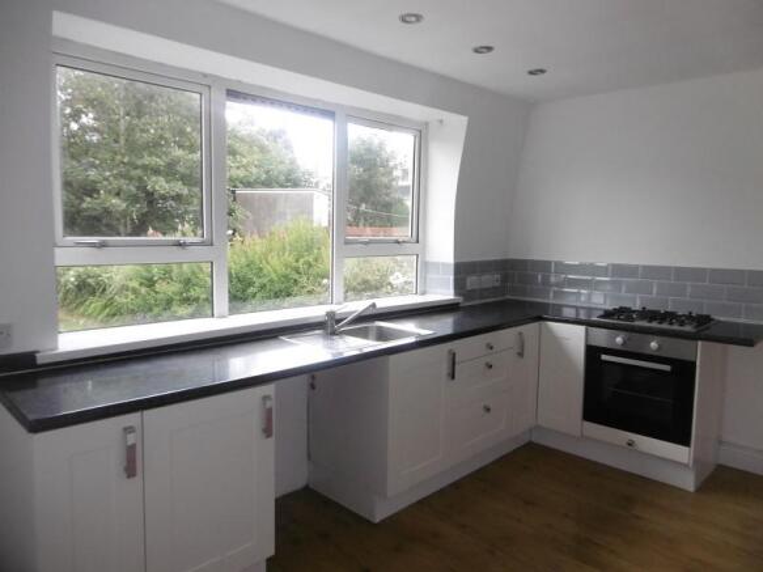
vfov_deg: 56.8
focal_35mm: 24
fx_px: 529
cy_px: 286
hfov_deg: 71.6
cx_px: 382
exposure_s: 1/60
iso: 250
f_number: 3.1
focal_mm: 4.3
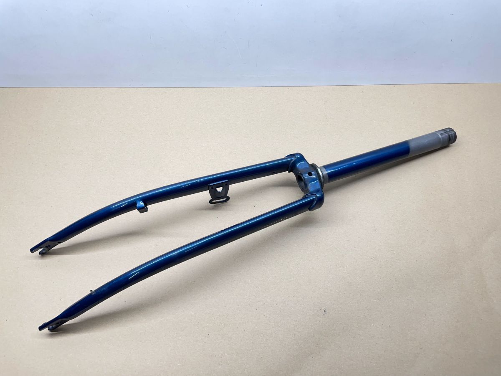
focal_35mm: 26
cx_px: 250
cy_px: 188
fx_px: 376
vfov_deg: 53.1
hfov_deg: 67.3
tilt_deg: -60.7
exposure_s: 1/100
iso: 80
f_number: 1.6
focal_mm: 4.2
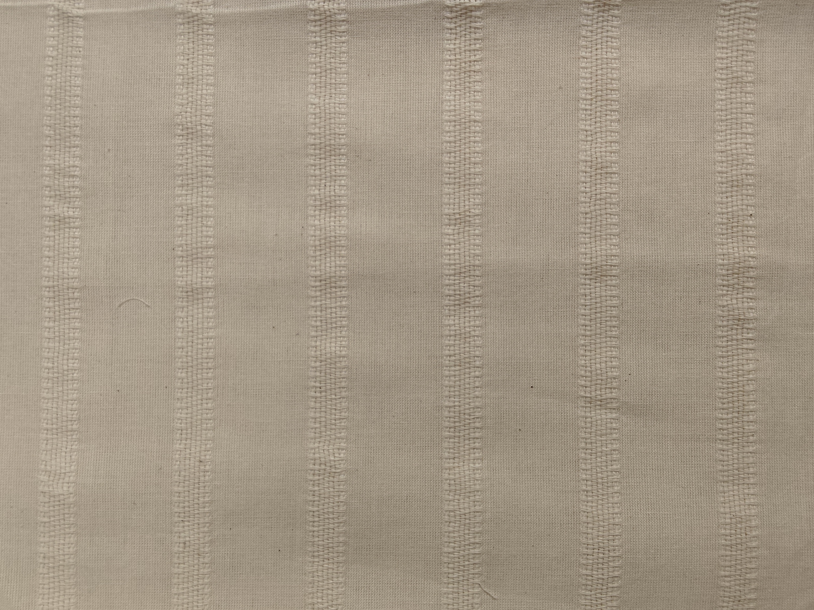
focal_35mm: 27
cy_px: 313
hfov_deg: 65.3
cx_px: 394
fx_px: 635
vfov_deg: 51.3
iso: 50
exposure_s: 1/100
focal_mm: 2.78
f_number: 2
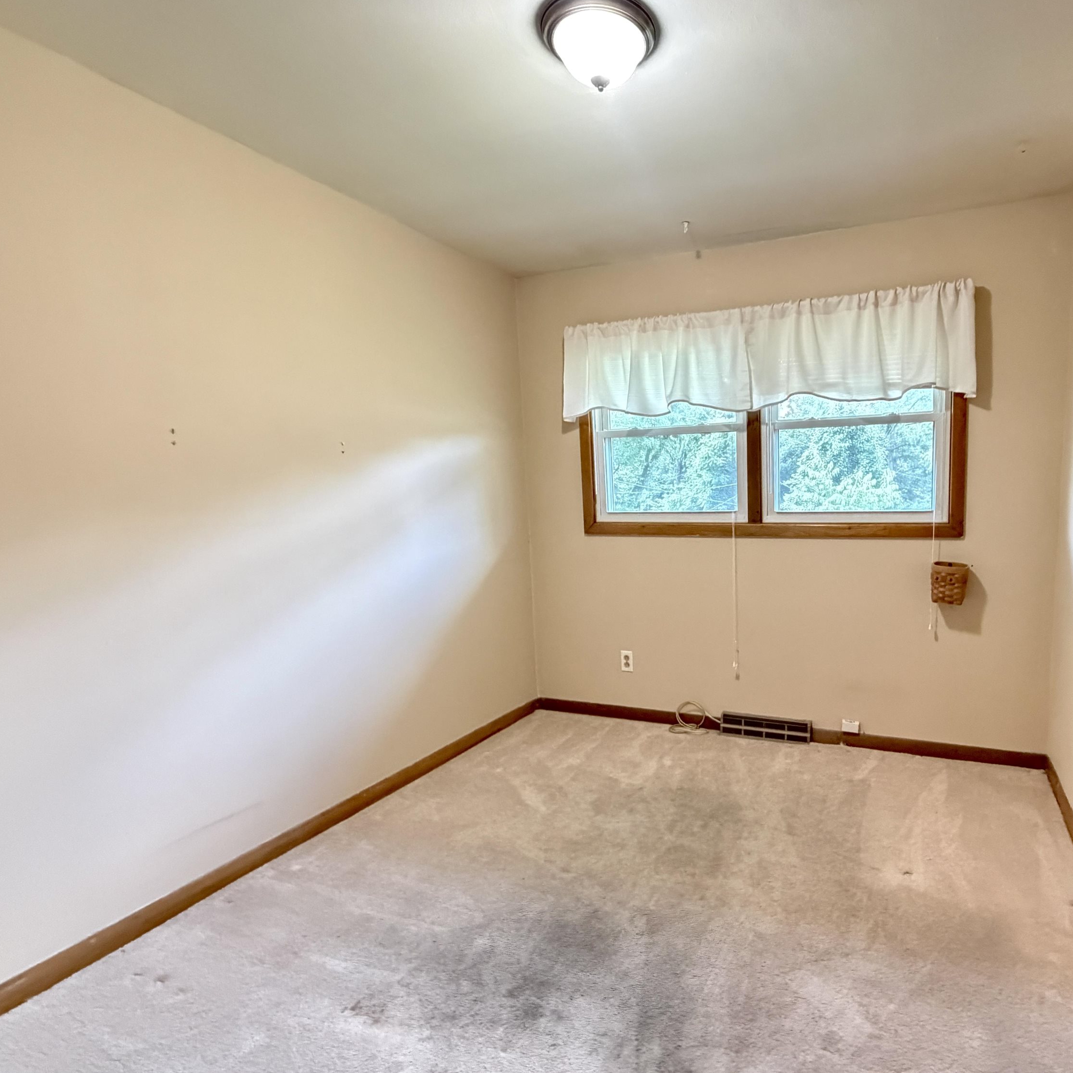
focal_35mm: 17
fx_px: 596
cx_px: 645
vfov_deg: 84.0
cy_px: 541
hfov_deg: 82.9
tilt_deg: -4.8
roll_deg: +1.9
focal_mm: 2.22
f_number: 2.2
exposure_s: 1/60
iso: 1000
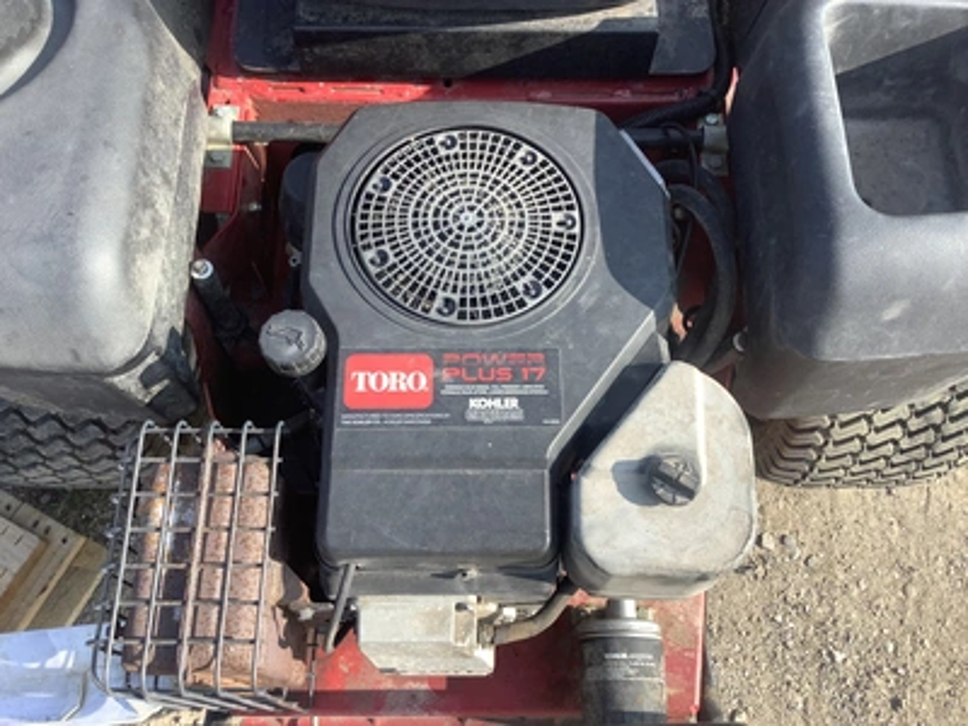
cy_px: 363
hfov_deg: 58.4
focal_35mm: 31
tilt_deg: -66.7
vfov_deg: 45.4
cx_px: 484
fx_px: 867
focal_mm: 3.3
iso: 25
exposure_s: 1/359
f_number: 2.4
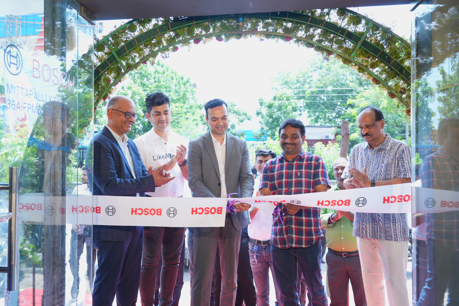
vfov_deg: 40.0
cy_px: 153
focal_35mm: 33
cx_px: 230
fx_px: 421
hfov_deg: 57.2
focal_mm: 33
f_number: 5.6
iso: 800
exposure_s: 1/250
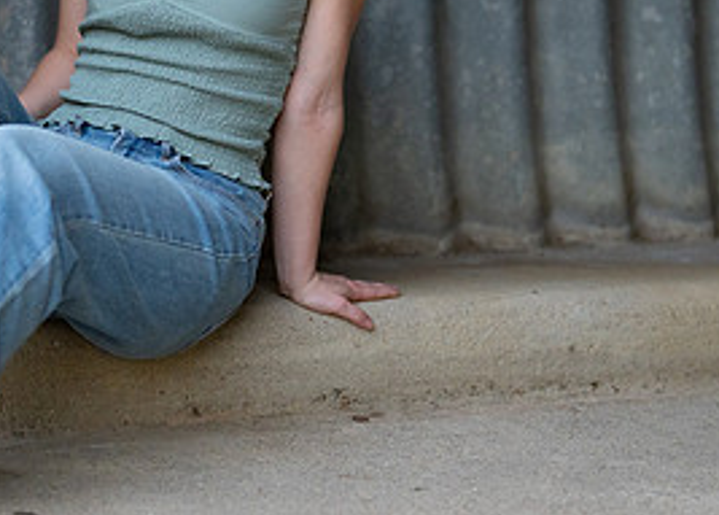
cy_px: 46
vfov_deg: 11.3
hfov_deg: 15.9
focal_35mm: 126
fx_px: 2574
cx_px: 241
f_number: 1.2
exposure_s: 1/400
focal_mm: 50
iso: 800
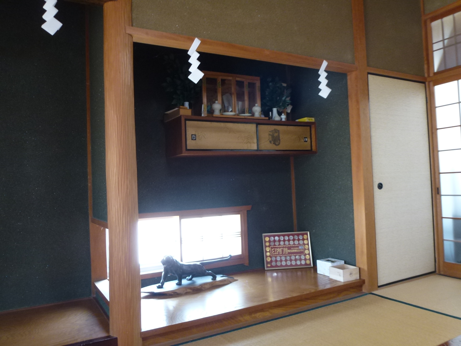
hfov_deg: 67.3
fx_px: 346
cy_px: 173
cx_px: 230
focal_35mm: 26
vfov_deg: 53.1
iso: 200
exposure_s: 1/6
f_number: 3.4
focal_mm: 4.7
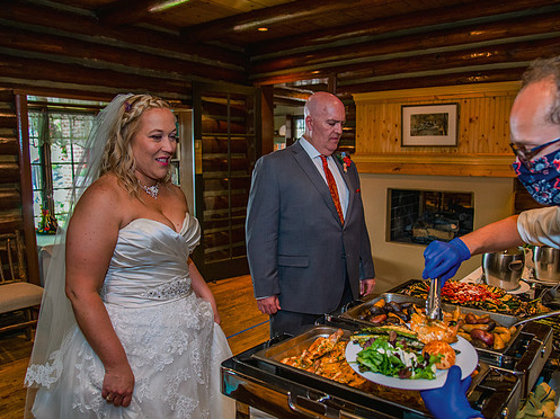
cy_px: 212
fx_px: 453
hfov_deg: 63.5
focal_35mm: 28
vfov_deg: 49.7
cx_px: 284
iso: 2500
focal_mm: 24
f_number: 4
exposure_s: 1/60
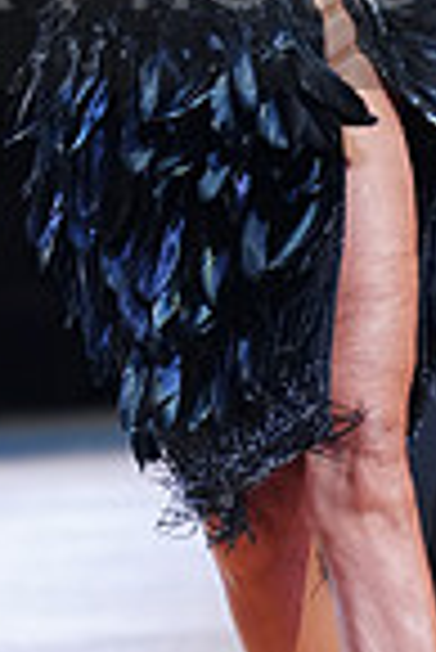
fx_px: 7738
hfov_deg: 3.2
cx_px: 330
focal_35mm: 427
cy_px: -58
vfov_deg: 4.8
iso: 2000
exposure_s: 1/400
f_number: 2.8
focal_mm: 107
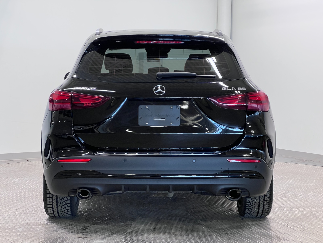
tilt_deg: -4.3
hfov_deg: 25.3
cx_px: 162
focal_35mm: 77
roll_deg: -0.1
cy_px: 122
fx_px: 718
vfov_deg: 19.1
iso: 200
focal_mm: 9
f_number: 2.8
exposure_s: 1/120
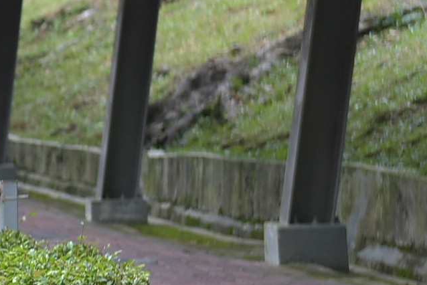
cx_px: -570
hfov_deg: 4.9
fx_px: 4841
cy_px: 47
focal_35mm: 408
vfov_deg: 3.4
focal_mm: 58
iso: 200
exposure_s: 1/320
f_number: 4.5
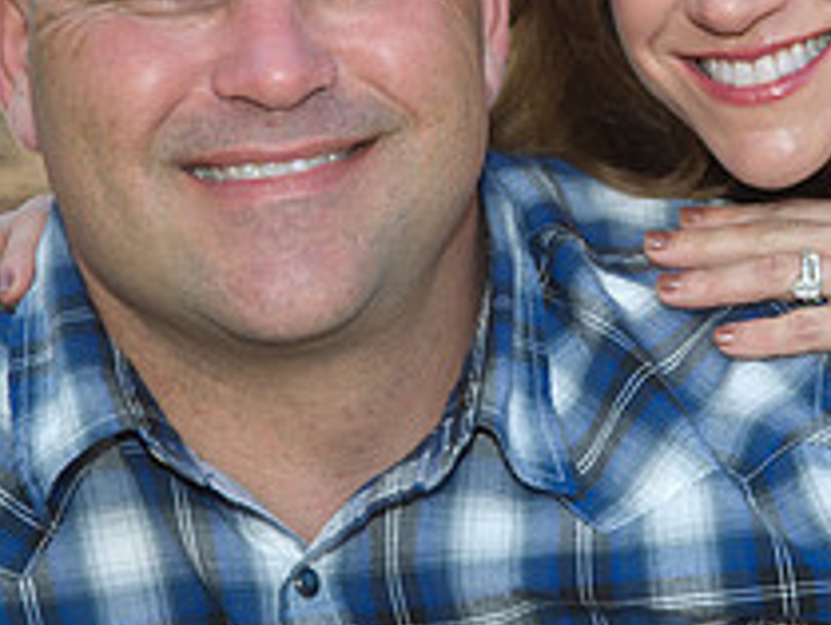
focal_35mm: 173
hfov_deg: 11.4
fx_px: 4155
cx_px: 541
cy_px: 100
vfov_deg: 8.6
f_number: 5
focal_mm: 65
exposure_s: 1/160
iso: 100
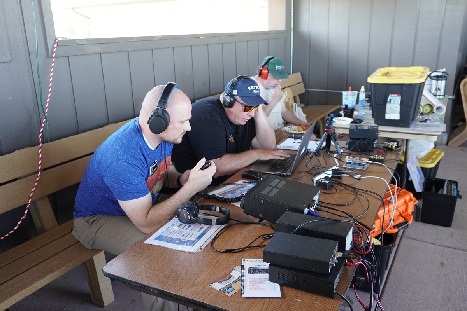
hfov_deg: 59.5
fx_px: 409
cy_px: 156
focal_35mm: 32
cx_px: 234
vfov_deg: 41.7
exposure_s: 1/160
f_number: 4
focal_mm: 21
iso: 1000
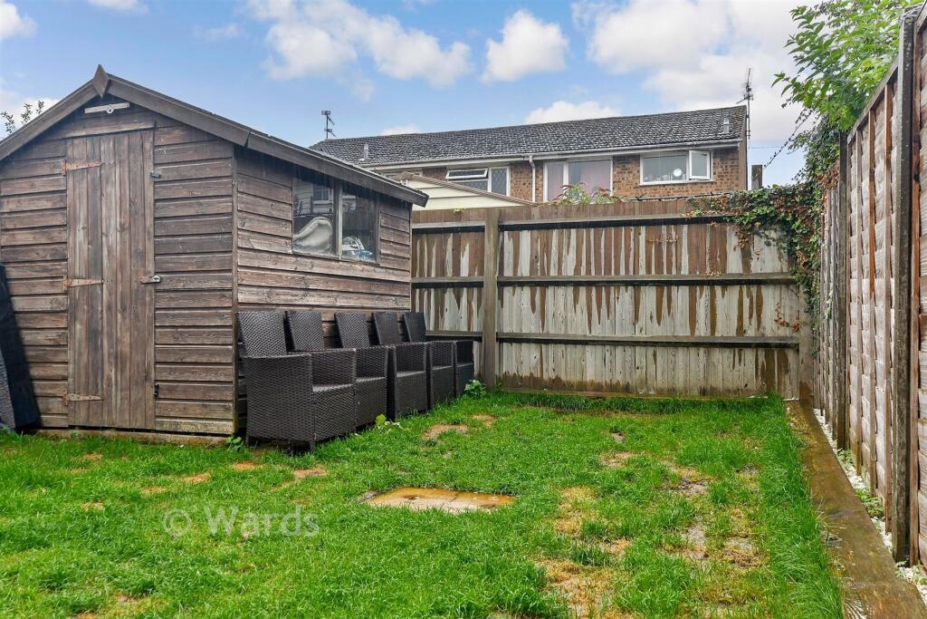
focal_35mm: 30
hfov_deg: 61.9
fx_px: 773
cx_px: 464
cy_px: 310
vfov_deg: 43.6
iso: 160
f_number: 8
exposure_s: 1/40
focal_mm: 20
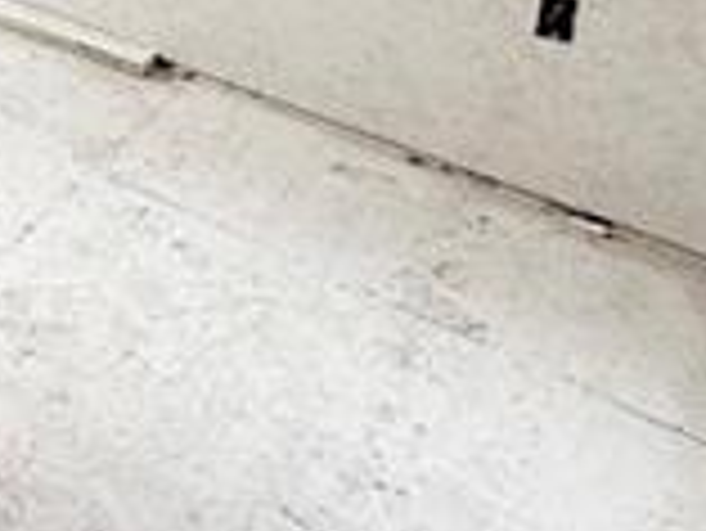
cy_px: -299
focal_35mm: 57
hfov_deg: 25.3
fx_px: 1163
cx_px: -362
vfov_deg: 21.1
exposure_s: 1/125
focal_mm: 2.22
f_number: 2.2
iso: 64
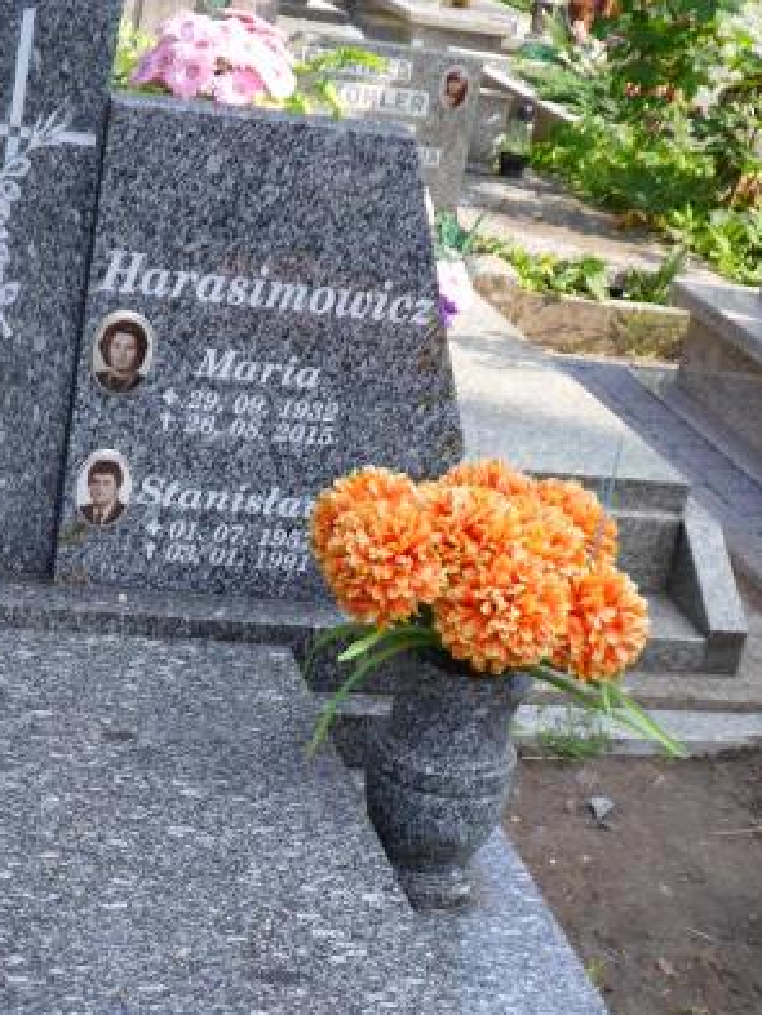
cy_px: 741
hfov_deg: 21.0
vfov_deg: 27.4
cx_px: 336
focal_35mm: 70
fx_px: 2053
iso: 80
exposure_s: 1/250
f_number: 3.2
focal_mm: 7.8
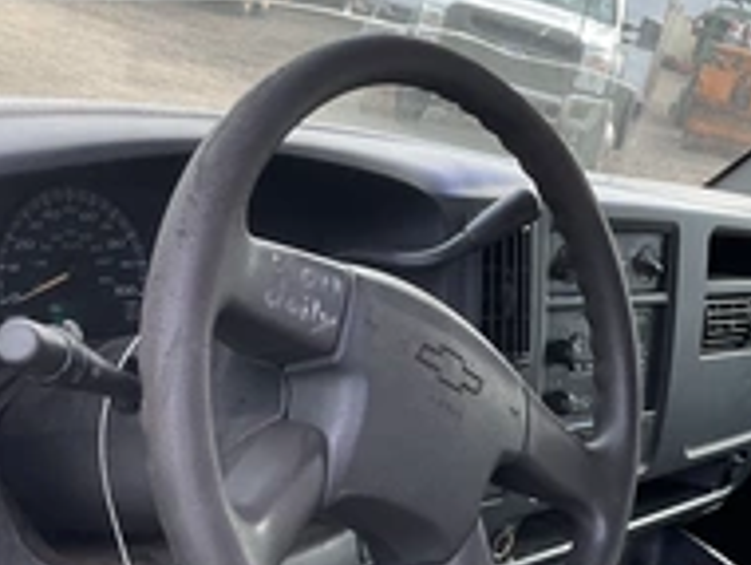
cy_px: 427
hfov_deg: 31.1
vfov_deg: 23.8
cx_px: 561
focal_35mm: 61
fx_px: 1325
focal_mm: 3
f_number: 1.8
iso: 20
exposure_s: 1/174
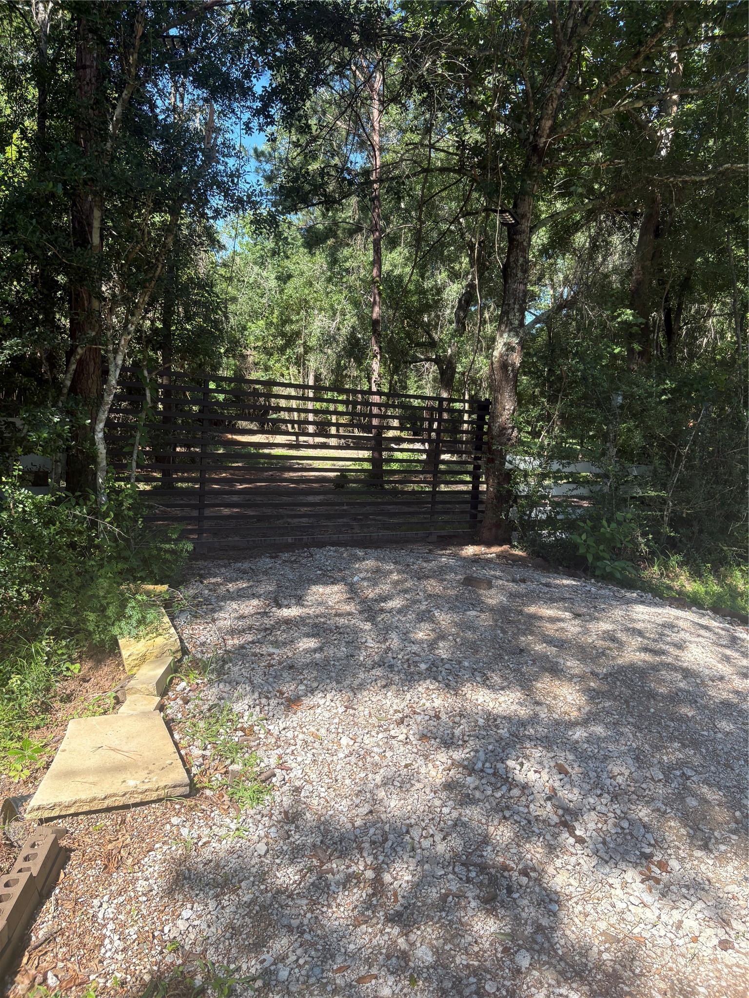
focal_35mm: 26
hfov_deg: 53.1
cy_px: 499
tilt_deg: -6.4
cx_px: 374
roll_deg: -3.3
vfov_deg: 67.3
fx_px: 750
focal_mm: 5.96
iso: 50
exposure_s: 1/945
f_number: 1.6
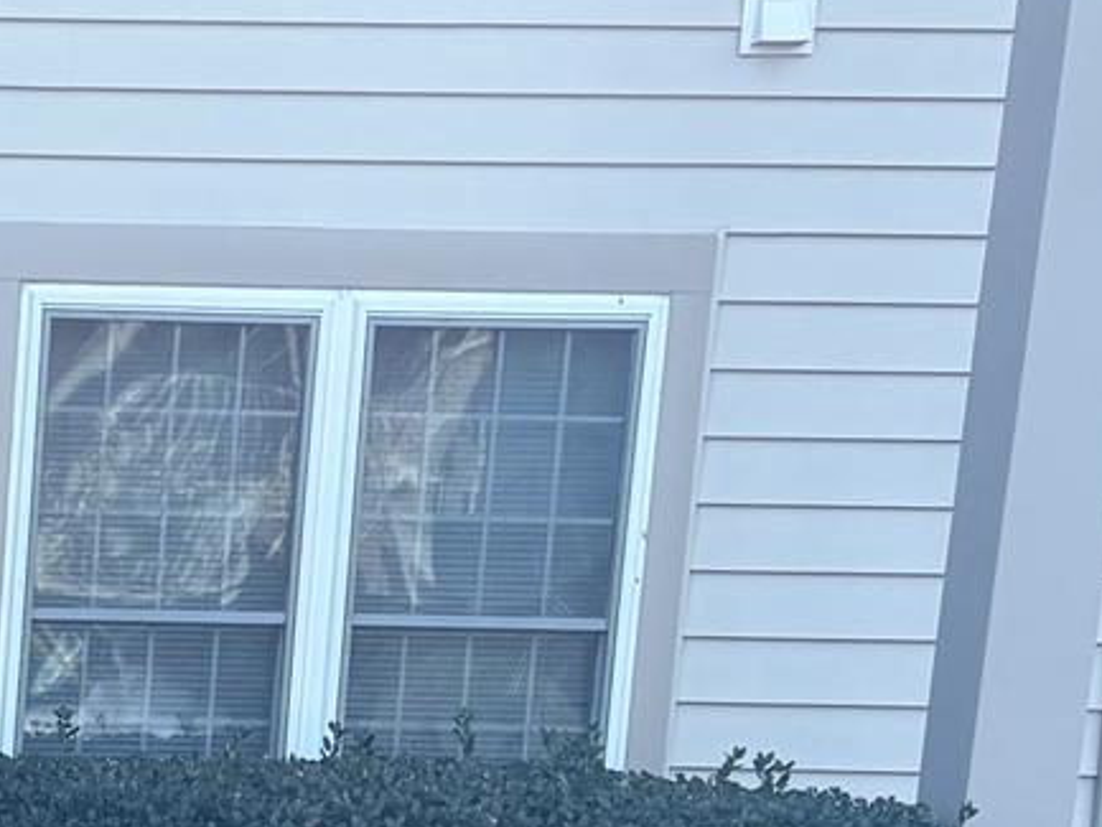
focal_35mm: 123
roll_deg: -0.7
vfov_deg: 11.5
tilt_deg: -8.6
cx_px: -1061
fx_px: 3917
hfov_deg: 13.8
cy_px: 1267
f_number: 1.6
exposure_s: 1/708
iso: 50
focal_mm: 5.96
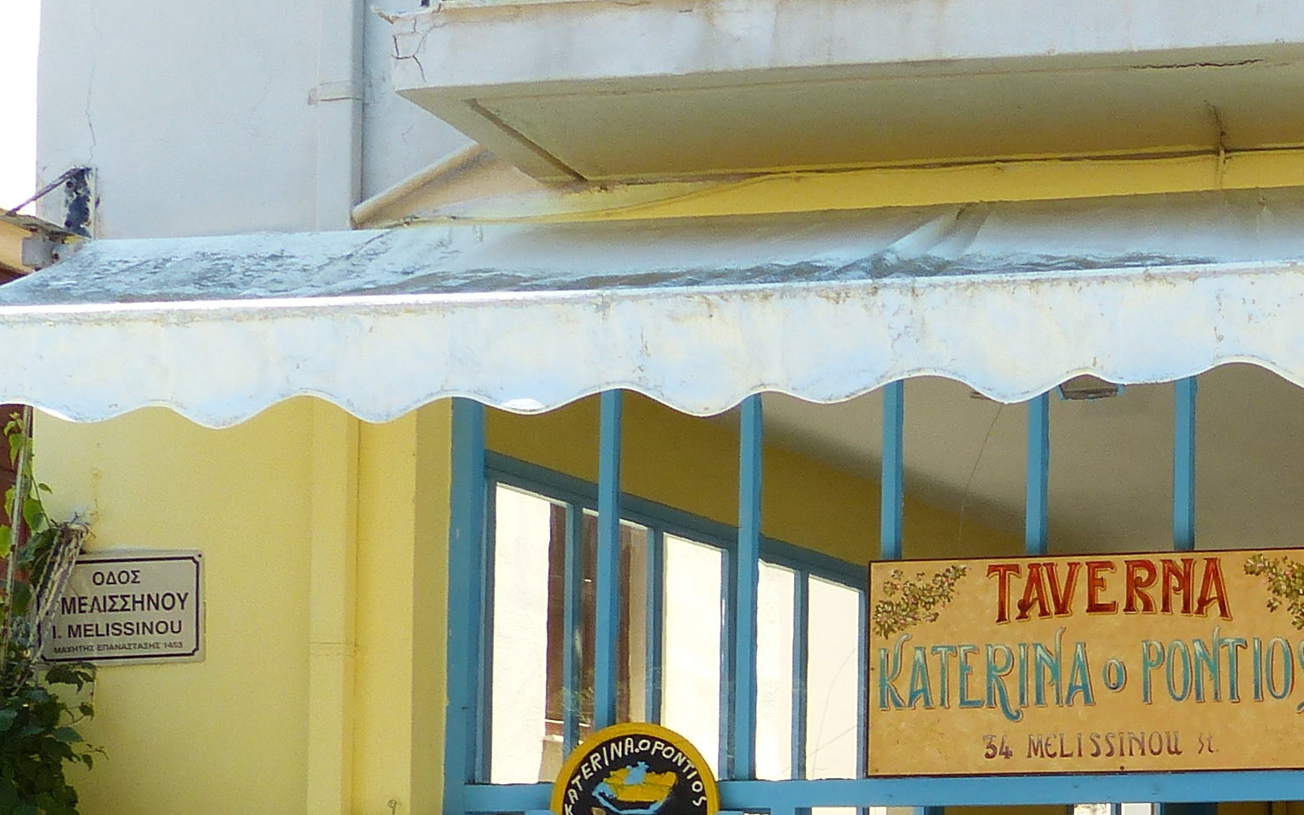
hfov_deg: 21.9
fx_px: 3163
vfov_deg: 14.0
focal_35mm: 89
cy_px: 1115
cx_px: 1469
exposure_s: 1/200
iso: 100
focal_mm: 5.8
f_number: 4
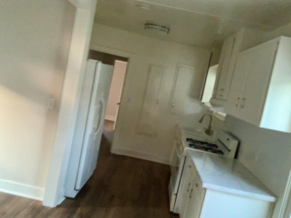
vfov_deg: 42.9
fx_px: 277
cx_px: 147
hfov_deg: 55.4
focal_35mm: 33
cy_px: 110
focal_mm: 2.87
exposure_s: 1/39
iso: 160
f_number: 2.2
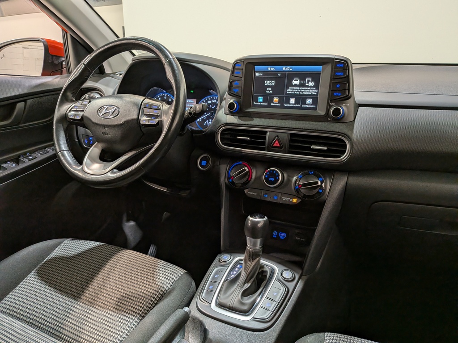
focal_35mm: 24
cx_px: 229
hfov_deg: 71.6
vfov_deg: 56.8
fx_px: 318
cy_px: 172
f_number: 1.7
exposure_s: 1/120
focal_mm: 4.53
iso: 192
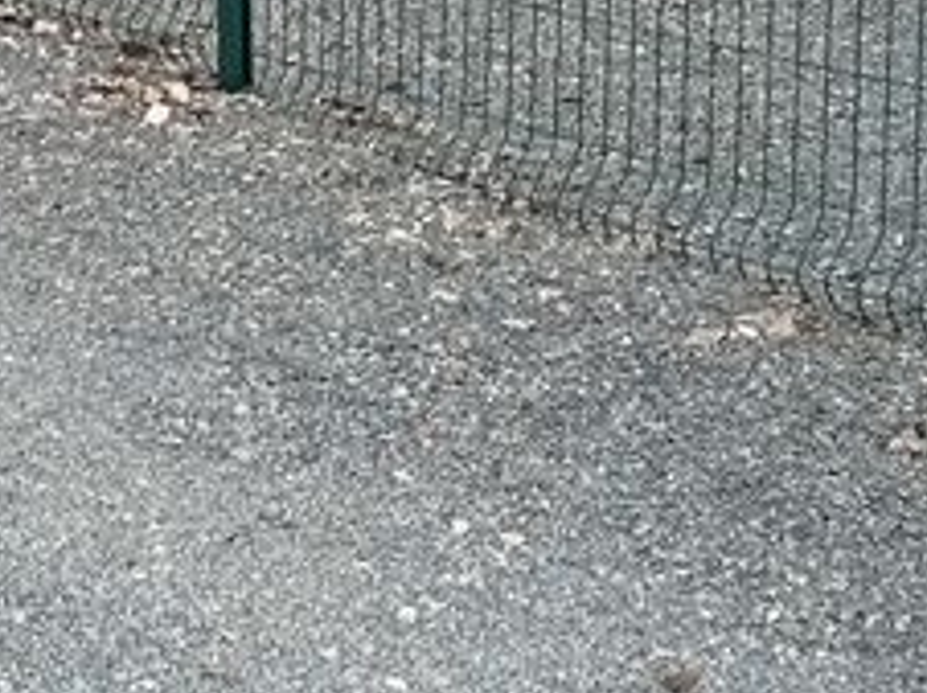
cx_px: 62
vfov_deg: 11.6
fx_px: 3317
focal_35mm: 124
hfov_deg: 15.7
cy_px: -238
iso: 181
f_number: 2.2
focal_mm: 3.46
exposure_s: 1/100
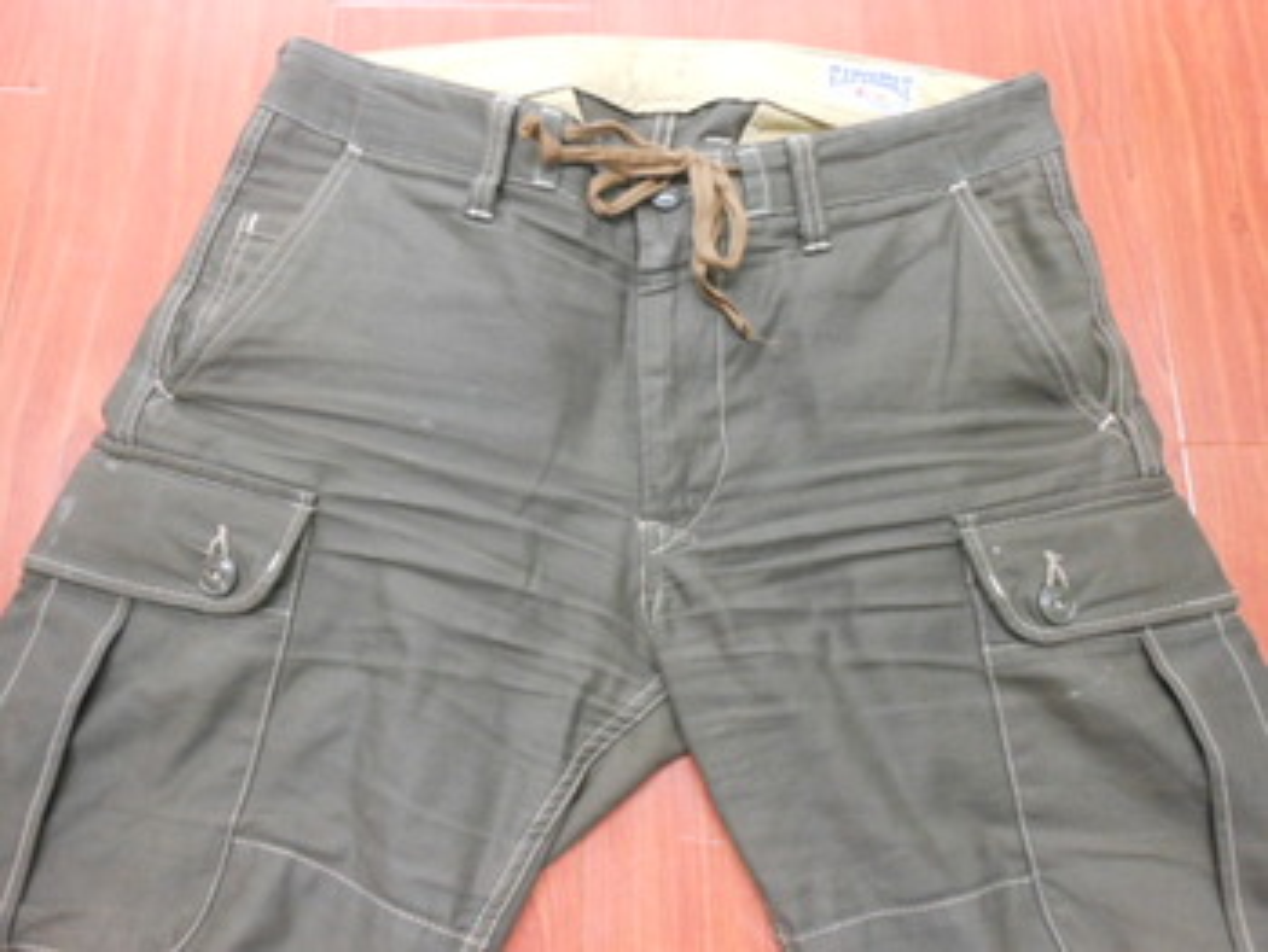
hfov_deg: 63.4
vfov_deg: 49.8
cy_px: 476
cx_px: 634
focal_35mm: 28
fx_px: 1026
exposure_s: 1/8
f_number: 3.7
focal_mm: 5
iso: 400
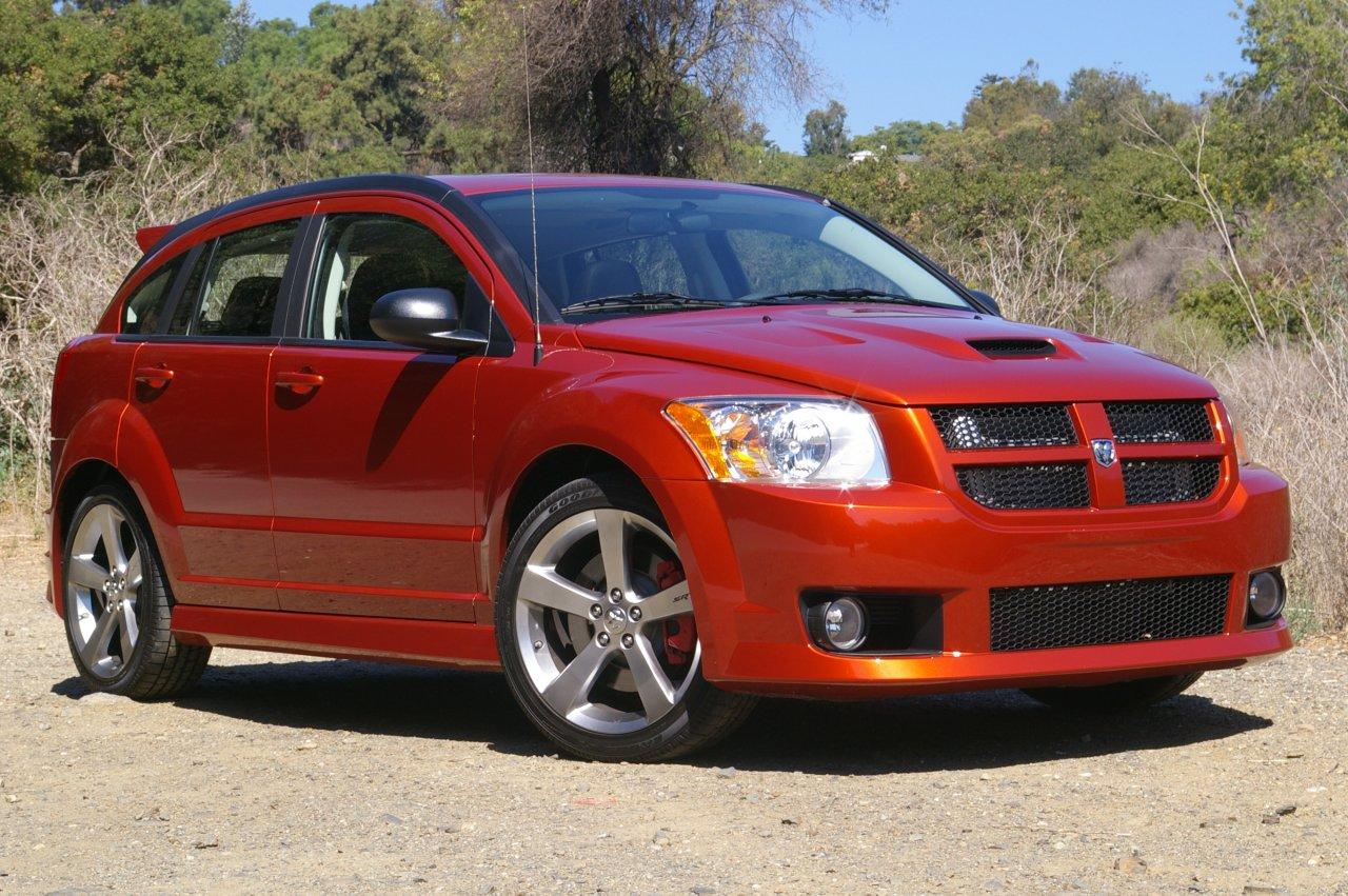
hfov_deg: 27.0
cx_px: 674
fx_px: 2806
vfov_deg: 18.1
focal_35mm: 75
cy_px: 448
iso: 200
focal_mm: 50
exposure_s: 1/90
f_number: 16
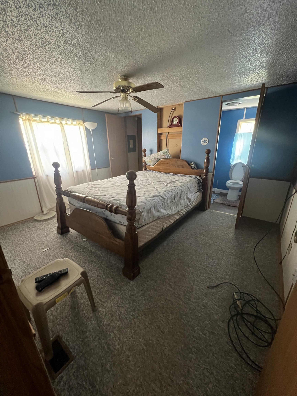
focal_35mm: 13
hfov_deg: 89.9
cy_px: 198
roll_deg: +1.2
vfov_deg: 106.2
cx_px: 148
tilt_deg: -20.5
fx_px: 149
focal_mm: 1.57
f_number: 1.8
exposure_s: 1/59
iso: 1000
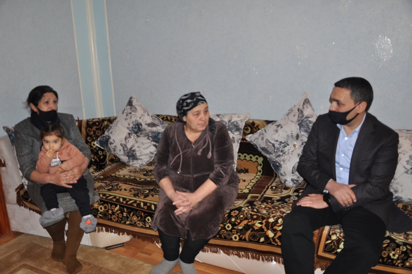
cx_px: 206
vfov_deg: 41.6
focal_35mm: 32
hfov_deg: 59.6
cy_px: 137
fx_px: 360
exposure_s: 1/60
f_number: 3.8
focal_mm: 21
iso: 500
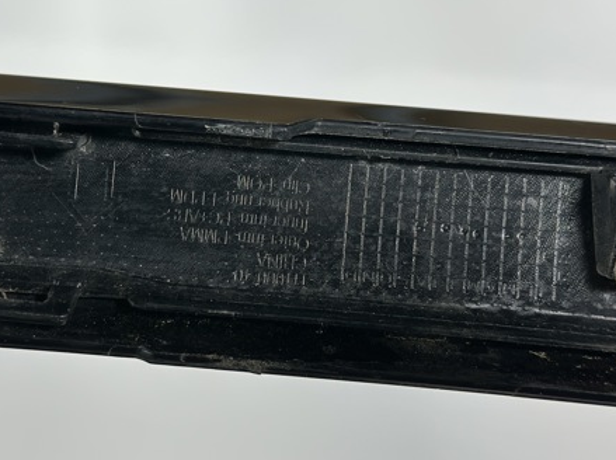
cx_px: 233
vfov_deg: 21.0
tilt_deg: -16.1
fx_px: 1244
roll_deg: +17.6
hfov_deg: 27.7
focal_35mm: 70
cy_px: 214
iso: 100
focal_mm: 6.86
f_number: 1.78
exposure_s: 1/100
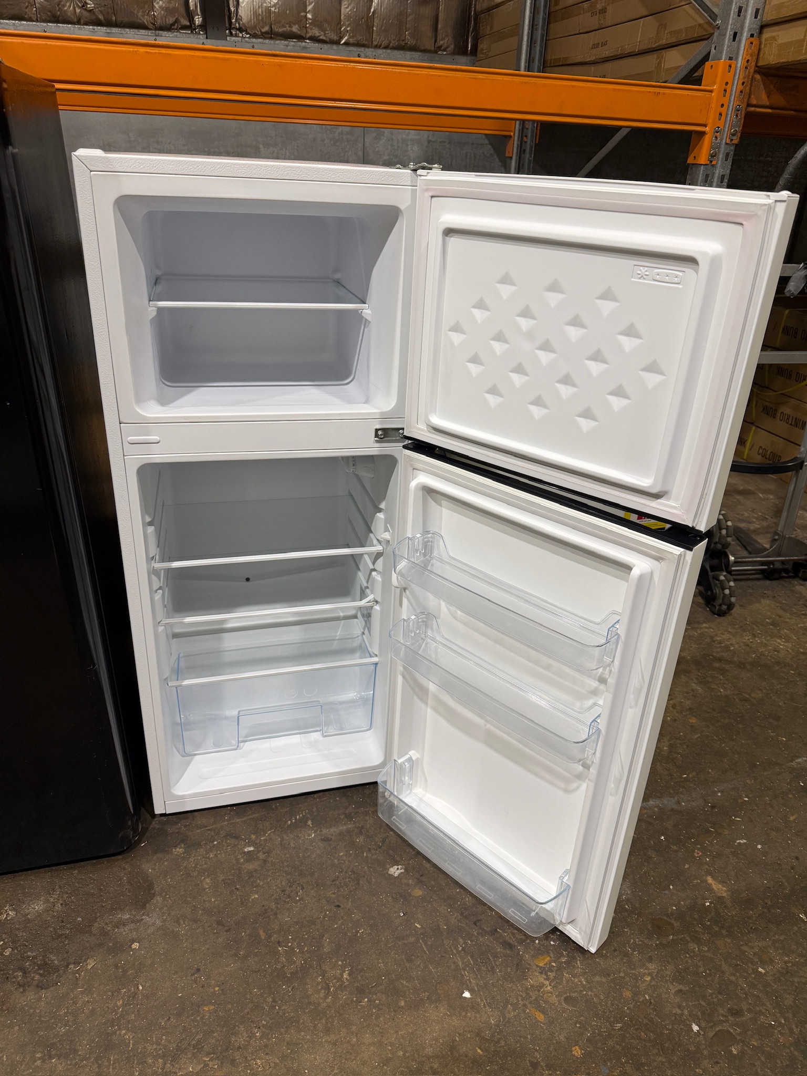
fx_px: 746
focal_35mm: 24
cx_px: 404
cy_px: 538
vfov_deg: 71.6
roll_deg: -1.8
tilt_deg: -25.7
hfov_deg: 56.8
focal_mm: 6.76
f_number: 1.78
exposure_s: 1/100
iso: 200
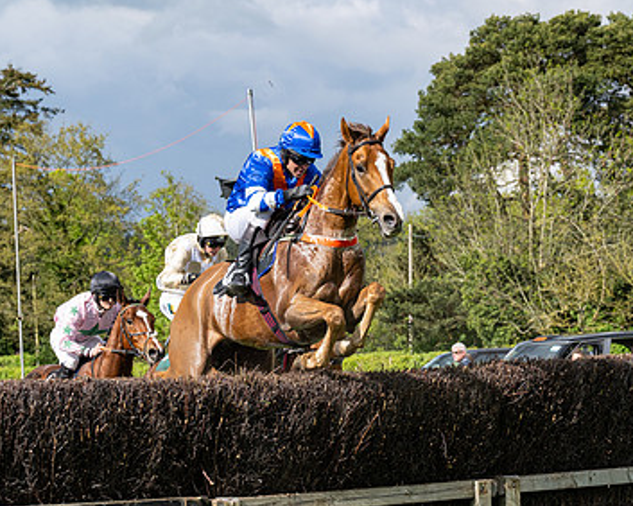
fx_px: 3183
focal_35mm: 170
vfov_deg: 9.1
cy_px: 394
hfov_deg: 11.4
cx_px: 329
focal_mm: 87
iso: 400
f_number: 5
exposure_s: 1/2500
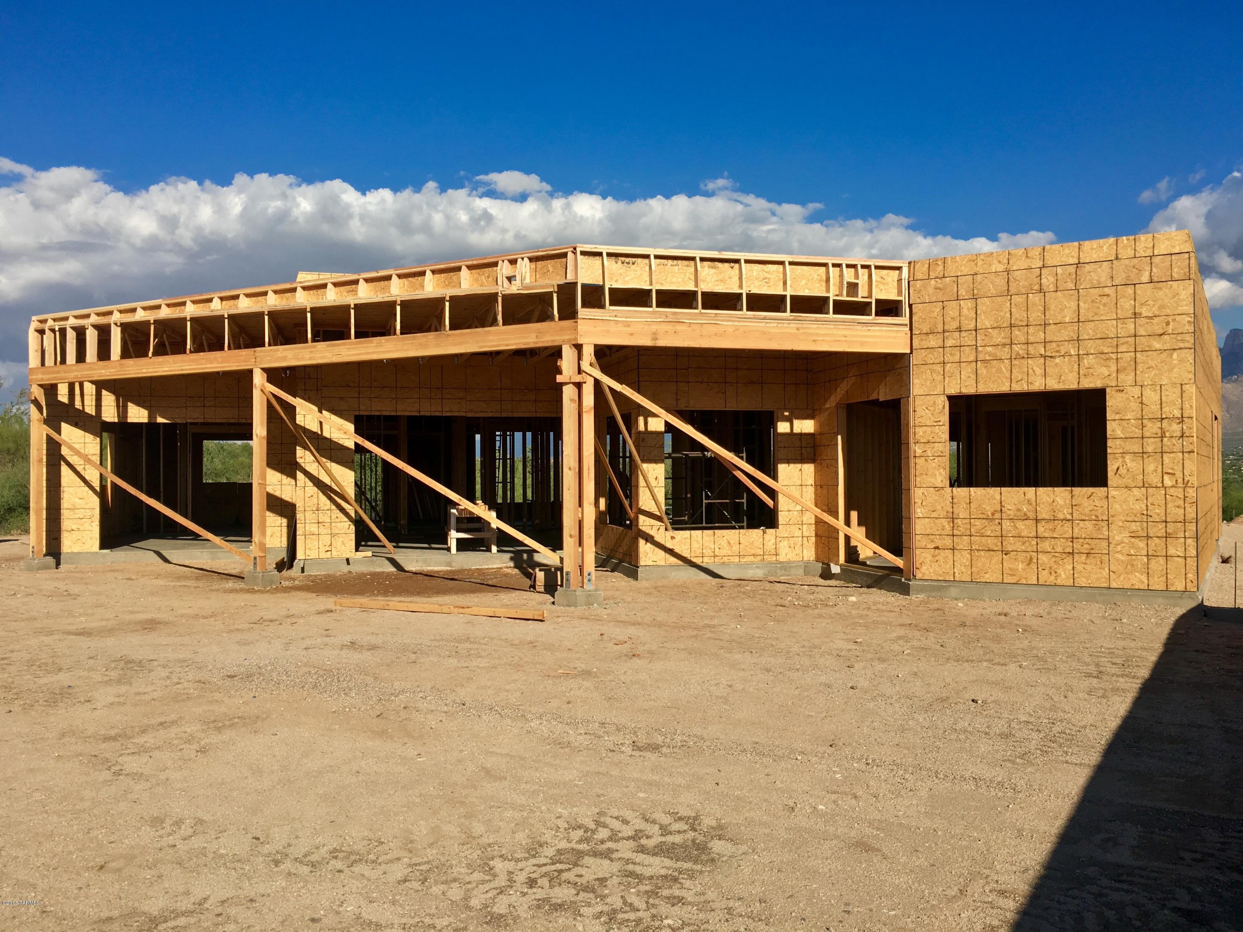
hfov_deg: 61.7
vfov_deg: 48.2
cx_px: 622
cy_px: 466
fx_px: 1041
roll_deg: +0.0
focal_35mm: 29
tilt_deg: +2.2
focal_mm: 4.15
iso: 25
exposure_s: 1/2404
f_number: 2.2
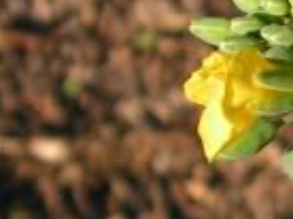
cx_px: 522
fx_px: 1538
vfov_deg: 8.1
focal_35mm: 182
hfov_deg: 10.3
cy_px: 70
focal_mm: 6
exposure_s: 1/400
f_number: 3.2
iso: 64
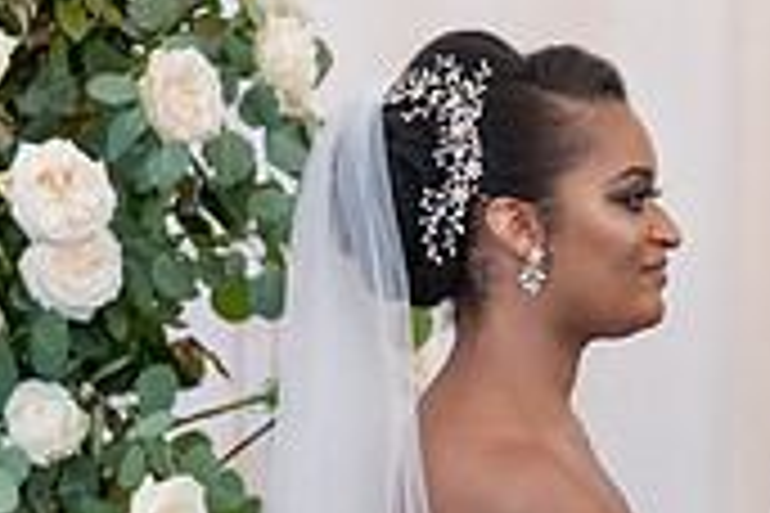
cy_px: 674
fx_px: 10095
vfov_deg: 2.9
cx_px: 955
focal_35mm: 472
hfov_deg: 4.4
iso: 2000
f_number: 2.8
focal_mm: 108
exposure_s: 1/100
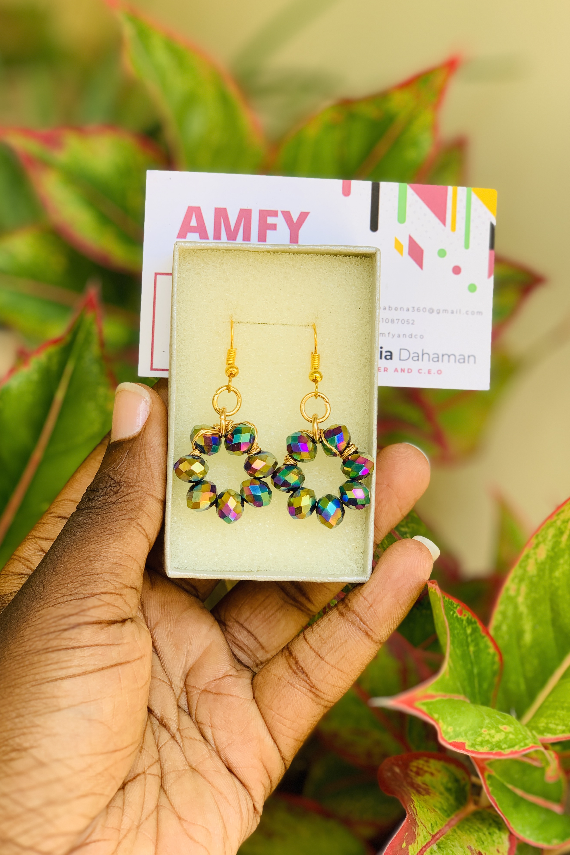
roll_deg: -3.2
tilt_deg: -25.4
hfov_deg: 24.6
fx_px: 1306
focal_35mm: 55
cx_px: 273
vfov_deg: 36.2
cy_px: 422
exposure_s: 1/131
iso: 16
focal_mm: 6
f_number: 2.4
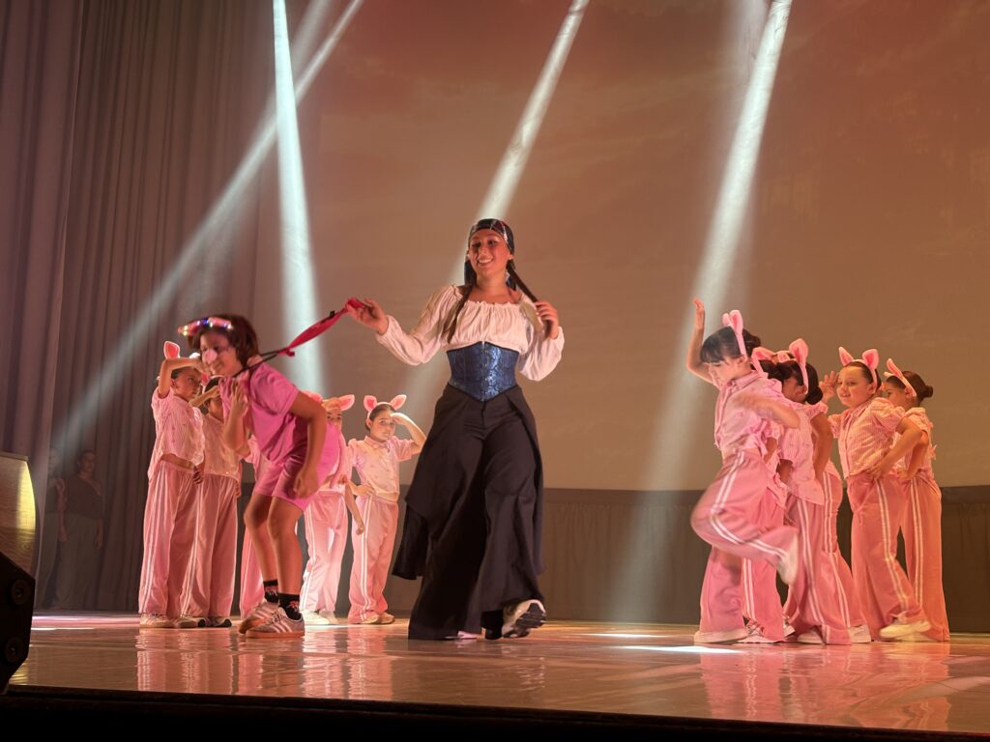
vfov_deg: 28.0
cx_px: 495
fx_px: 1487
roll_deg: -0.9
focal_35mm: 52
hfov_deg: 36.8
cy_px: 371
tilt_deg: +10.4
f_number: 1.6
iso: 50
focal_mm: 5.96
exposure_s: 1/51
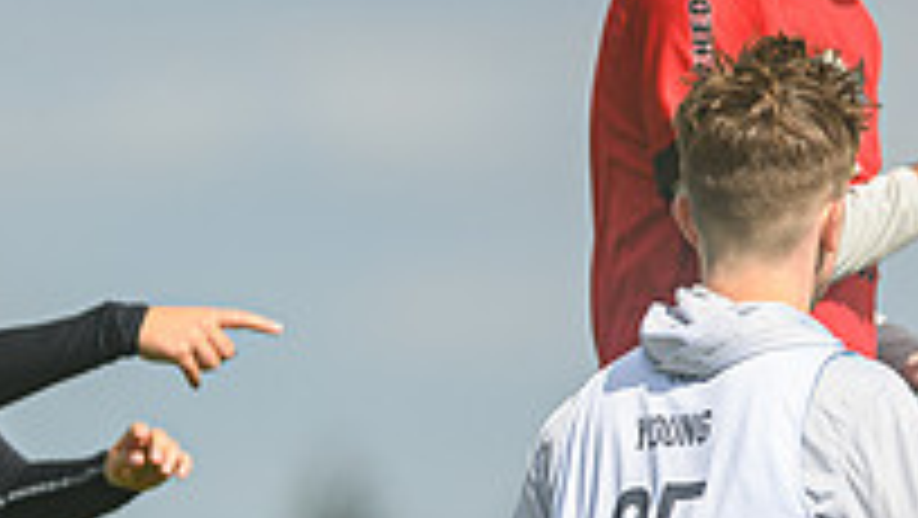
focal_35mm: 1450
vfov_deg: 0.8
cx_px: 1361
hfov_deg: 1.5
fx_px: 35314
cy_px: 495
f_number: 3.2
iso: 100
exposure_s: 1/1600
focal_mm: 400
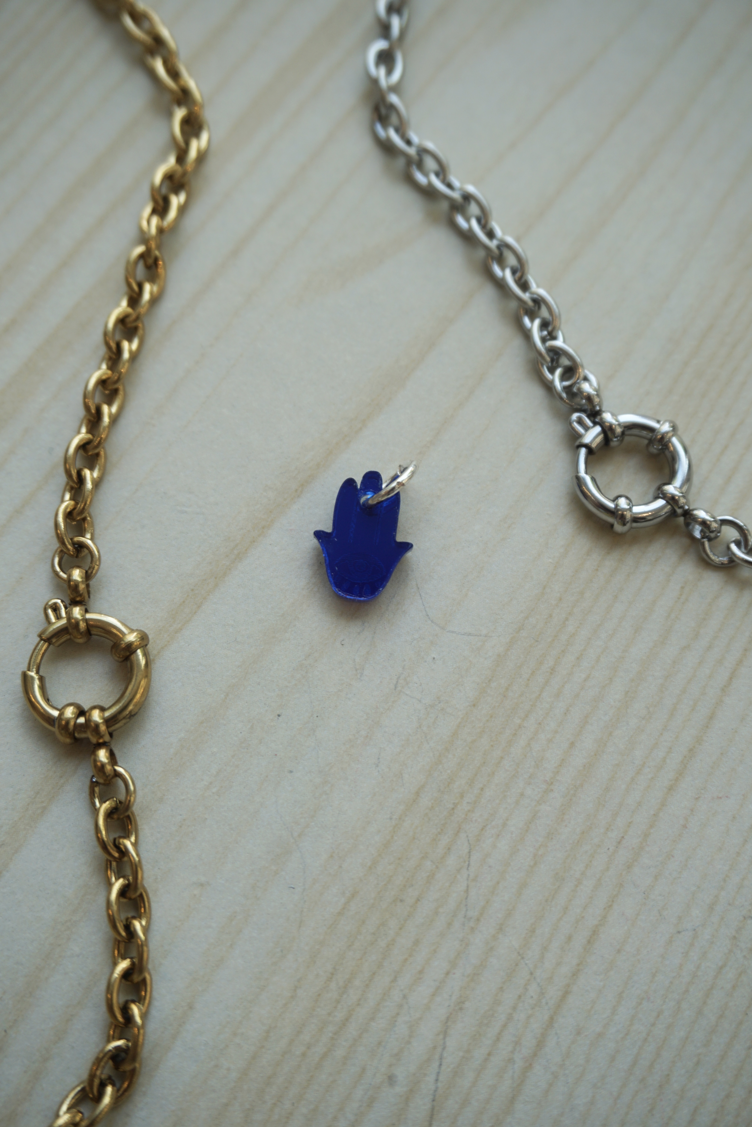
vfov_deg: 47.9
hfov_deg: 33.0
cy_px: 564
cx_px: 376
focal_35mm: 40
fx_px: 1269
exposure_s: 1/80
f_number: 5
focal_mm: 27
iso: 100
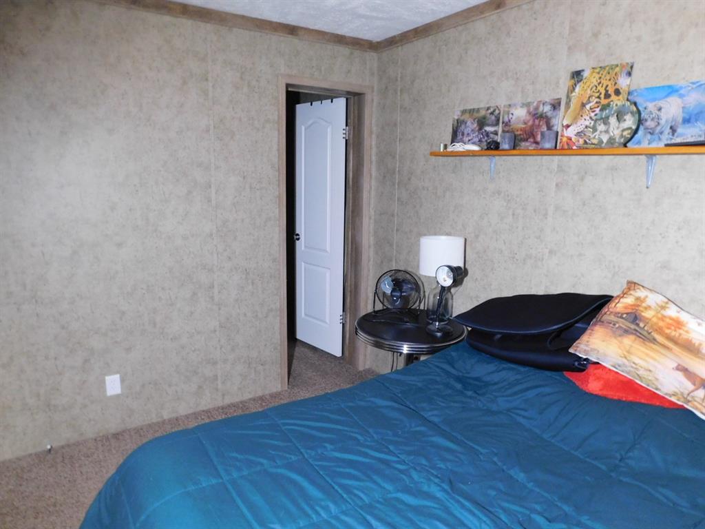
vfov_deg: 58.9
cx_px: 352
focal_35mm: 23
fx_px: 468
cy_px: 264
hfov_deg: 73.9
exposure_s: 1/25
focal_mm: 4
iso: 400
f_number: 3
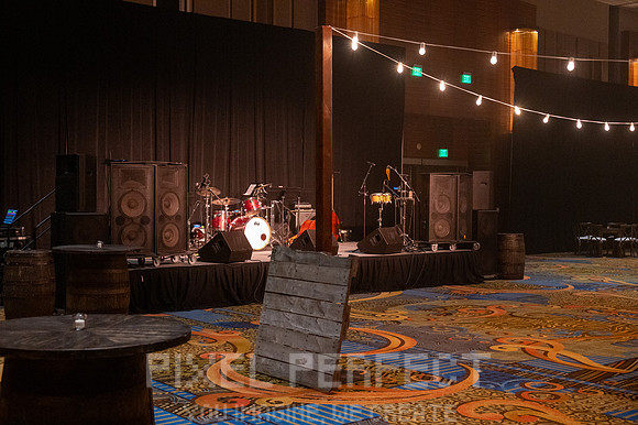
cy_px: 212
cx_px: 319
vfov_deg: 29.8
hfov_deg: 43.6
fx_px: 797
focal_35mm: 45
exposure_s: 1/60
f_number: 5.3
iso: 12800
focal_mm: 45
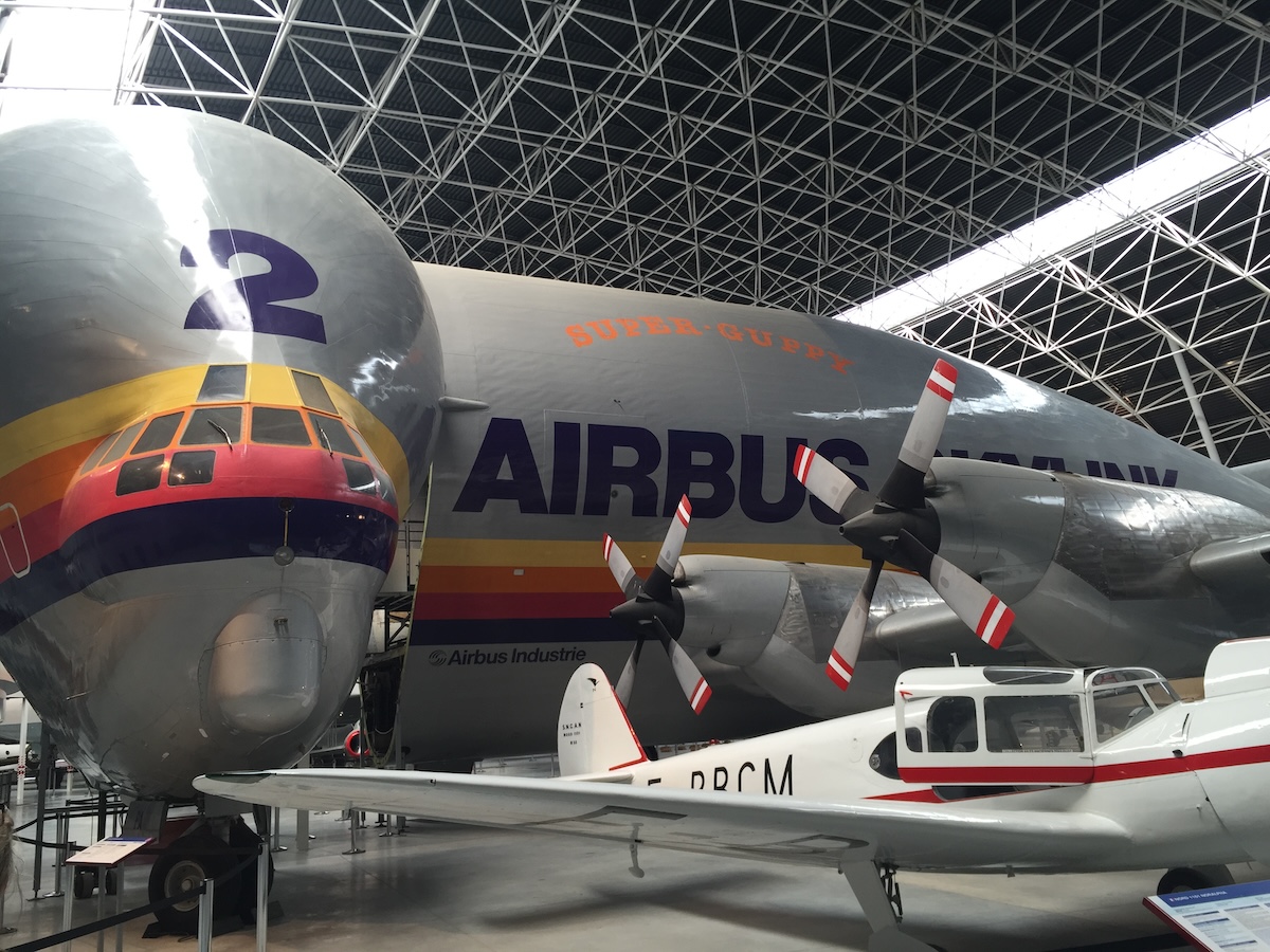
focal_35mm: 29
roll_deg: +2.4
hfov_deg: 61.7
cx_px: 635
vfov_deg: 48.2
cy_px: 476
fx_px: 1064
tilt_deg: +11.3
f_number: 2.2
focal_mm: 4.15
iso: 32
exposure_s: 1/60
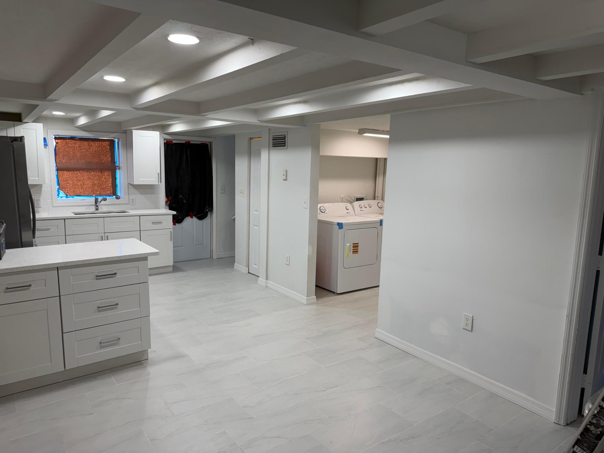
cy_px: 226
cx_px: 302
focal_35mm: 24
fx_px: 419
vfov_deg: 56.8
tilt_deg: -7.5
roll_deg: -1.3
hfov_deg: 71.6
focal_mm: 6.76
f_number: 1.78
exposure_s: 1/120
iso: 80
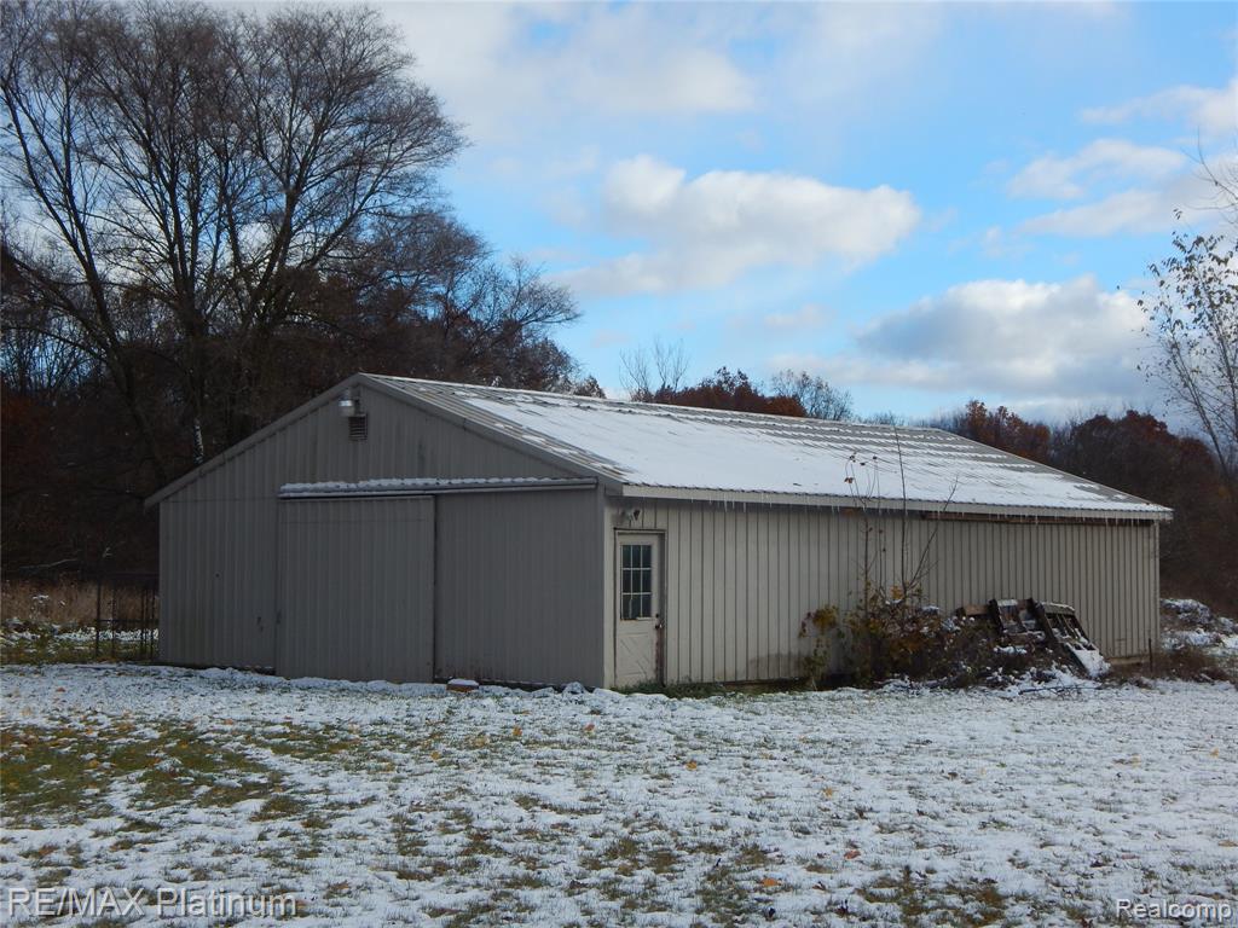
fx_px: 1931
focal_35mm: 54
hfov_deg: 35.5
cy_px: 464
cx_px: 619
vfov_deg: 27.0
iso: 125
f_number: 3.8
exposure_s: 1/800
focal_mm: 9.7
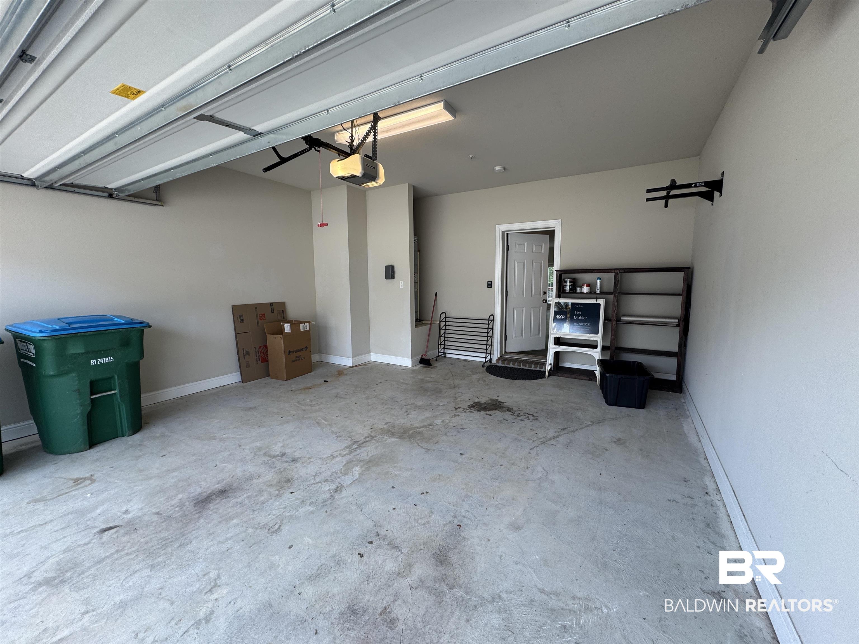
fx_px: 347
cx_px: 430
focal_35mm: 14
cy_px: 322
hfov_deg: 102.1
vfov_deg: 85.7
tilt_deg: -7.4
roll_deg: +0.0
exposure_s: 1/120
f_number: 2.2
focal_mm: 2.22
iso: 64
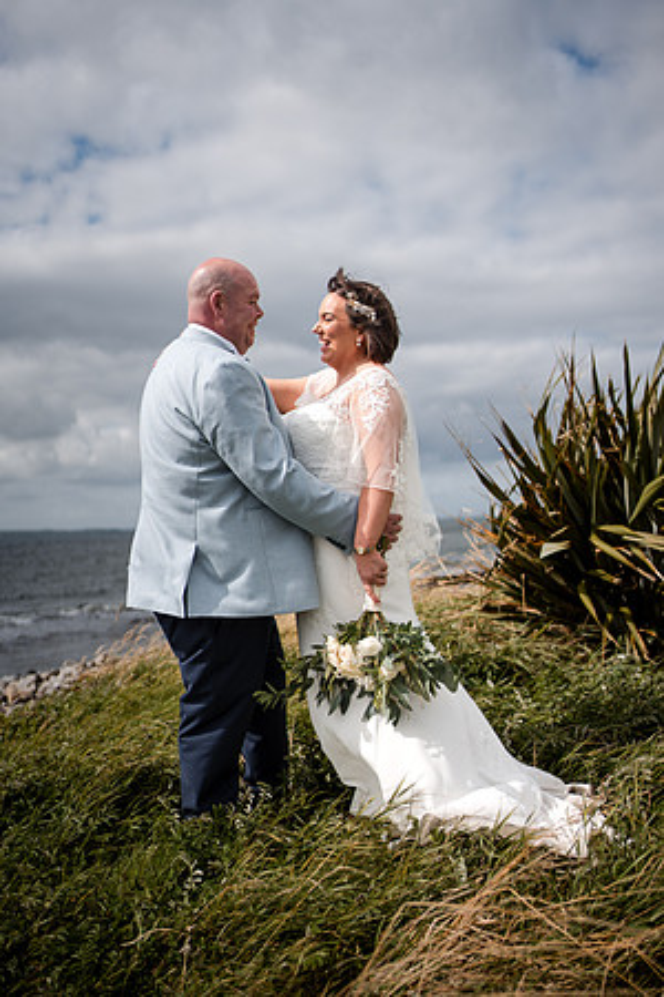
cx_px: 332
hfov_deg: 37.9
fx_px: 968
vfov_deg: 54.4
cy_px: 498
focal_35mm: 35
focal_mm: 35
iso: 100
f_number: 1.8
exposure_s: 1/8000
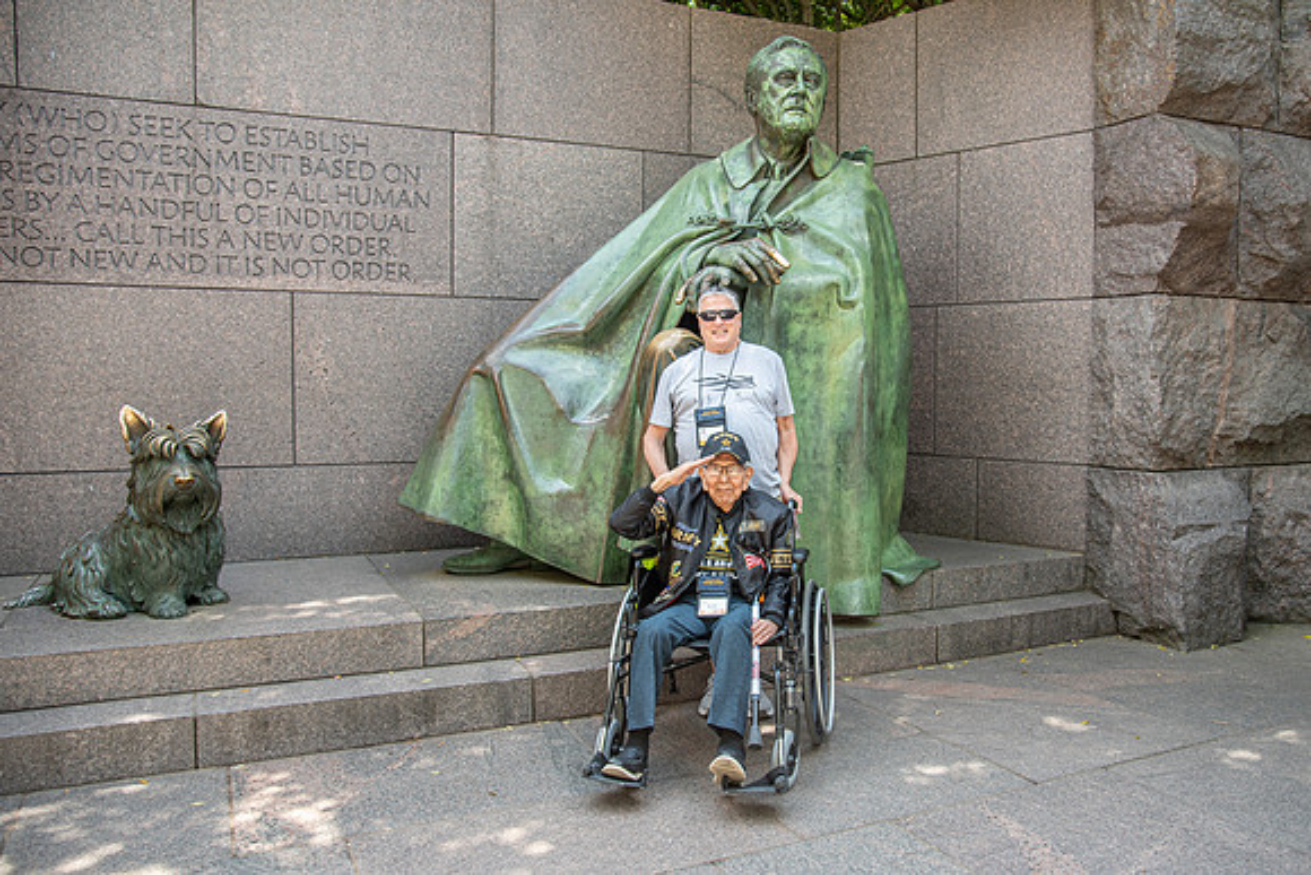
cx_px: 720
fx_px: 960
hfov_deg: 68.5
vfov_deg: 49.0
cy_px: 426
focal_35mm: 26
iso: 100
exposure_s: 1/125
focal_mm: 24
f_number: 4
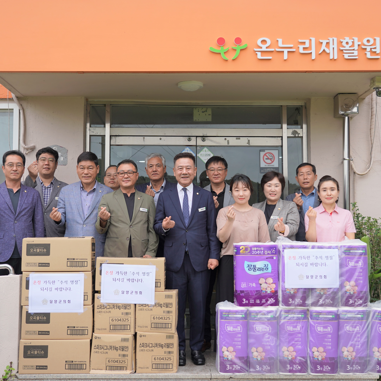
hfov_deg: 38.3
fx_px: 548
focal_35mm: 44
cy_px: 188
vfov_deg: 38.3
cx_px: 185
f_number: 4
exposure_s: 1/200
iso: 100
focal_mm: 34
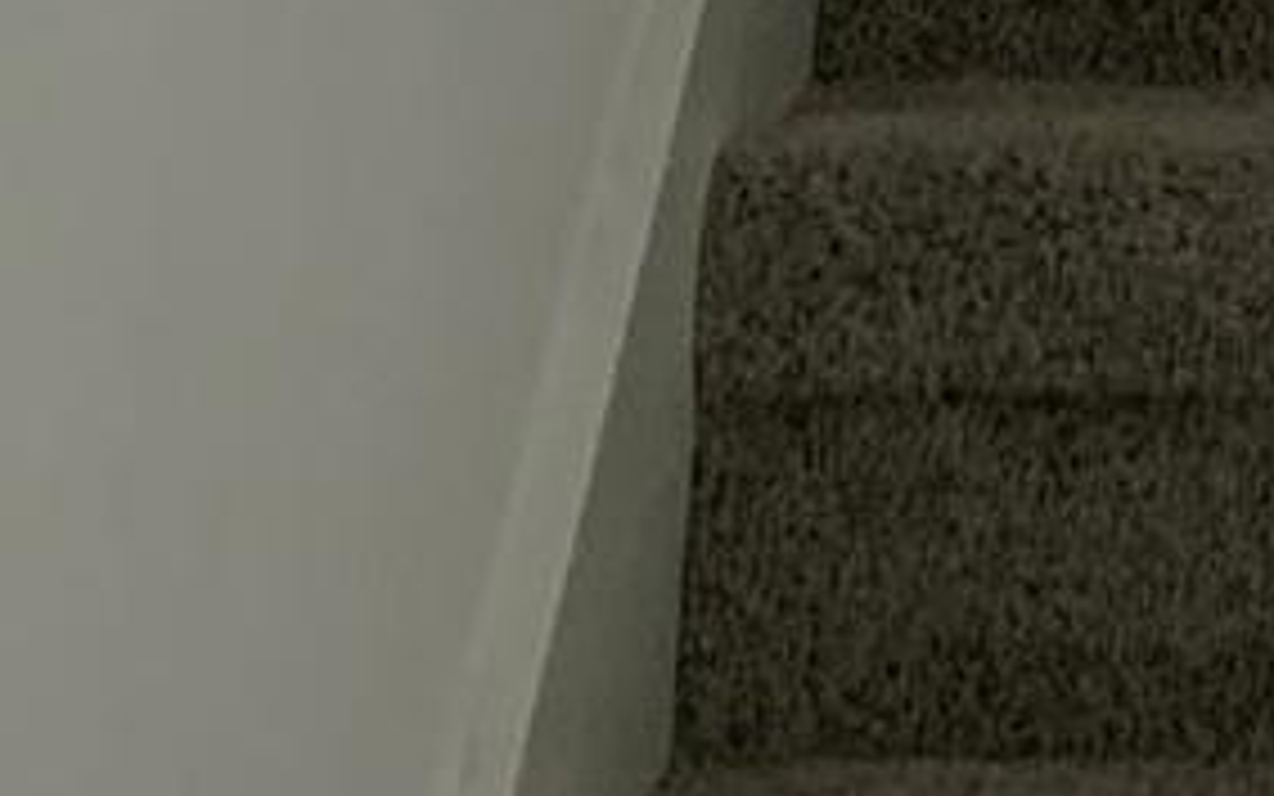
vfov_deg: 6.7
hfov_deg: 11.5
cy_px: -1785
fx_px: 6043
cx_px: 1936
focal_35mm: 174
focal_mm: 3
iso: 100
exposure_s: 1/60
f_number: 1.8
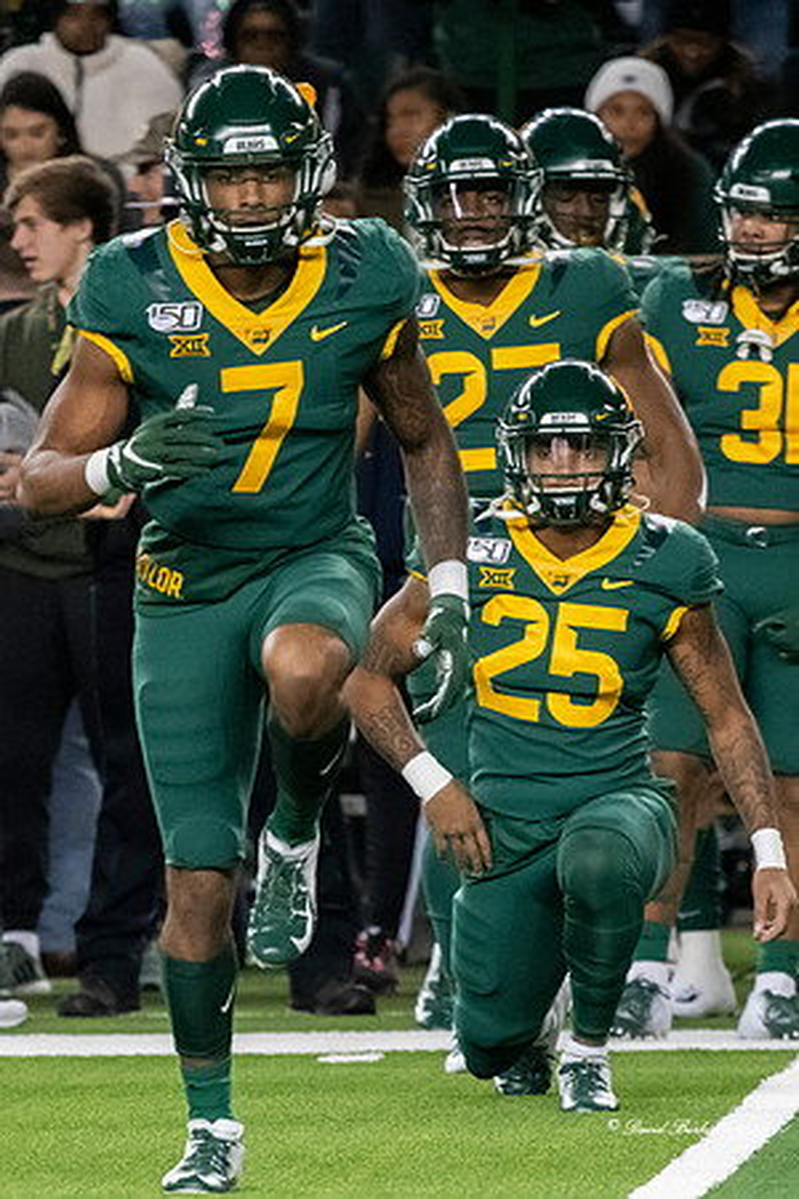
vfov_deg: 2.5
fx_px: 26973
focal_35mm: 810
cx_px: 211
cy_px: 600
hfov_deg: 1.7
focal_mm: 360
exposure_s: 1/1000
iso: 8000
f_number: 5.6
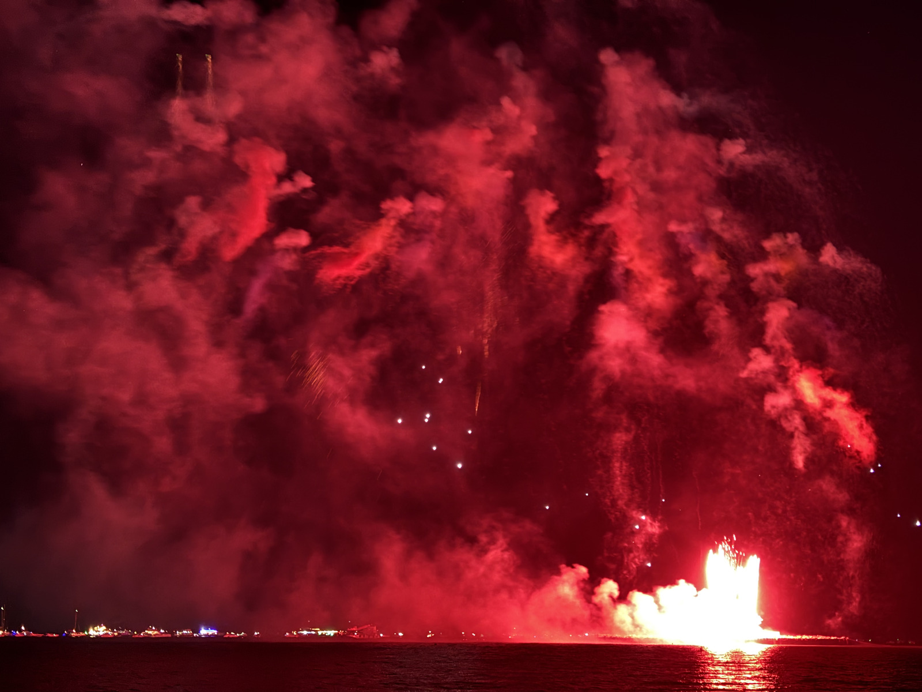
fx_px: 1385
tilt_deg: +12.6
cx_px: 461
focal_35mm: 52
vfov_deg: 28.0
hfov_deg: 36.8
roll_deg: +0.0
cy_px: 346
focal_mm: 5.96
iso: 400
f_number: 1.6
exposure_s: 1/2
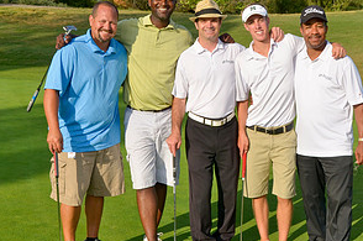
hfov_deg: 31.0
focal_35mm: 65
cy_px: 130
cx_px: 207
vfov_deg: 20.8
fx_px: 654
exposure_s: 1/200
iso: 100
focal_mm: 22
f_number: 9
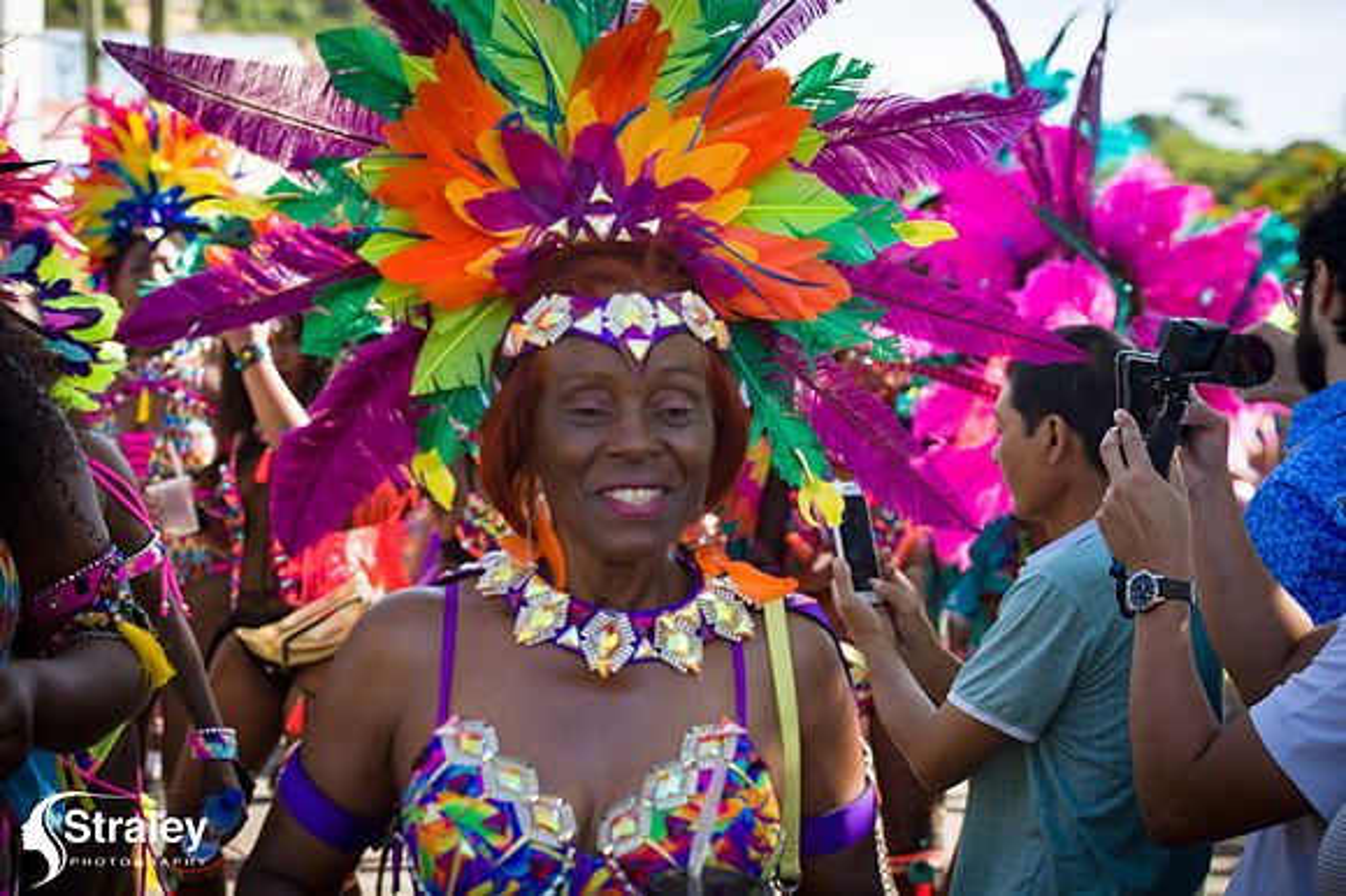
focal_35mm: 82
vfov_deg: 16.6
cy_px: 448
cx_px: 673
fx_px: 3064
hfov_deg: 24.8
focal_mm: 82
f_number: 6.3
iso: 100
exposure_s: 1/200
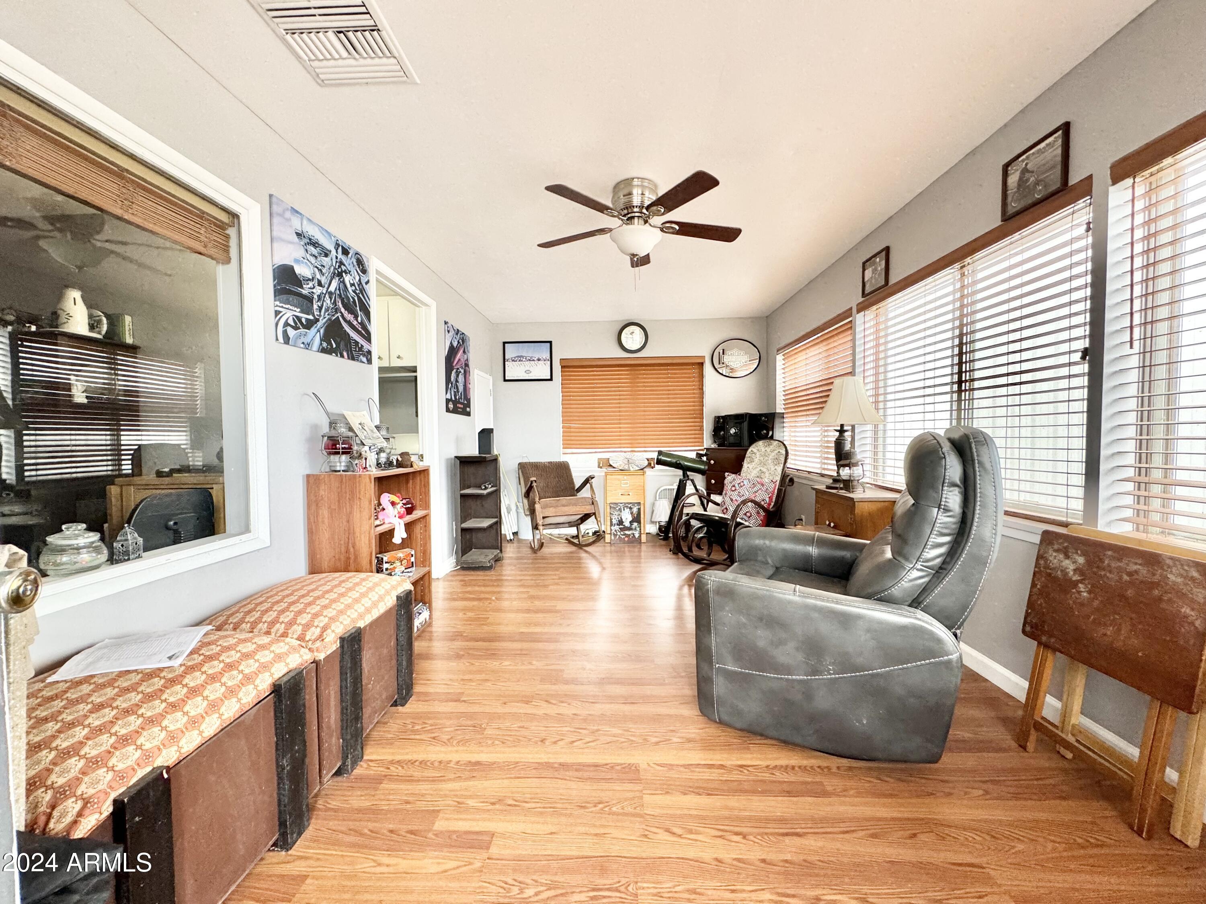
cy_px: 452
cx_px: 603
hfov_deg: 102.1
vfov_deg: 85.7
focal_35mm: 14
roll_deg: +0.4
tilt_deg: -1.8
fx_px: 488
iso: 200
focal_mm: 2.22
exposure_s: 1/99
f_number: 2.2
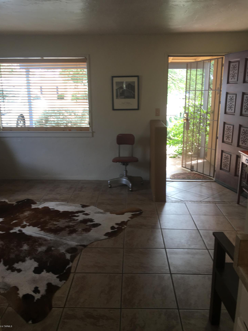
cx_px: 124
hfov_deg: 46.8
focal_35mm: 30
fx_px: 287
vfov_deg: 60.0
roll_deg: +0.1
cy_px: 166
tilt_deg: -12.7
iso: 32
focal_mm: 4.15
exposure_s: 1/50
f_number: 2.2
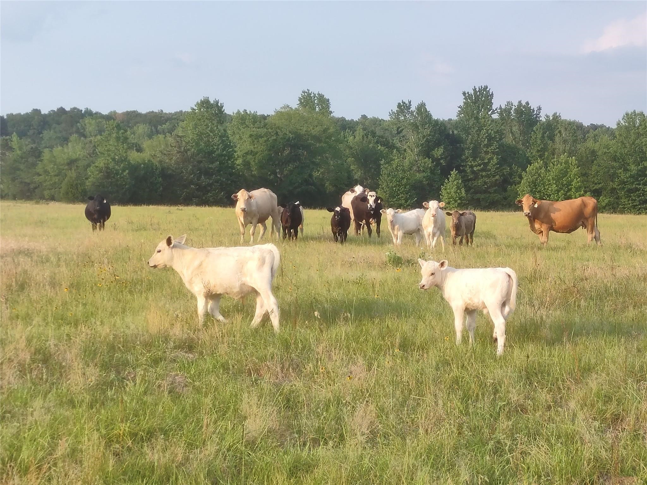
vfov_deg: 21.0
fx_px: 1308
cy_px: 242
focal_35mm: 70
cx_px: 324
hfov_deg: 27.8
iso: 50
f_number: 1.79
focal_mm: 4.7
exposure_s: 1/216
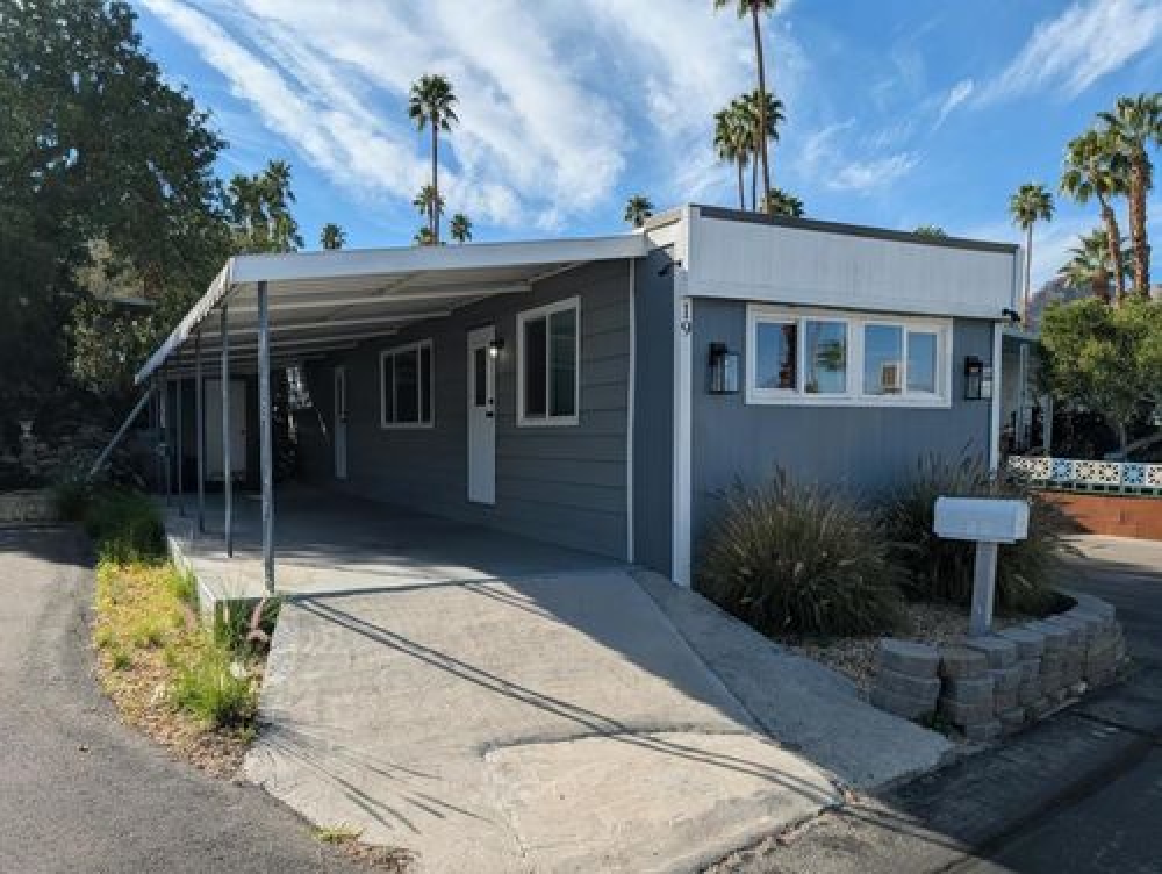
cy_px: 437
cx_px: 581
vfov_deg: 56.9
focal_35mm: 24
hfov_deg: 71.5
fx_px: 806
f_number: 1.68
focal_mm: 6.9
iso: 19
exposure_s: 1/1294
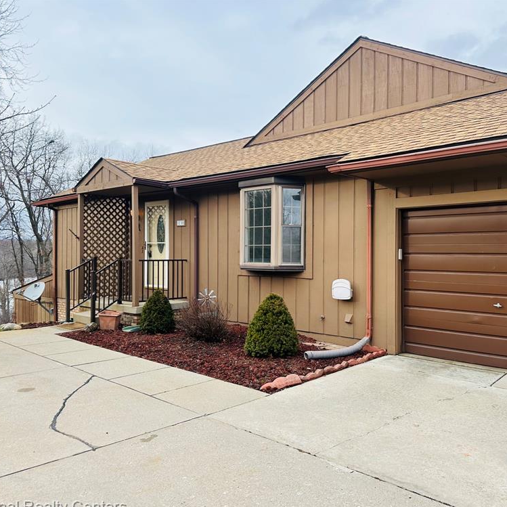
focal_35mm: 29
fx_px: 481
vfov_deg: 55.6
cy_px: 259
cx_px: 305
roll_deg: -0.7
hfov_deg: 55.2
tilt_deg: -0.3
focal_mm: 6.86
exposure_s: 1/729
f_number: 1.78
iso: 80
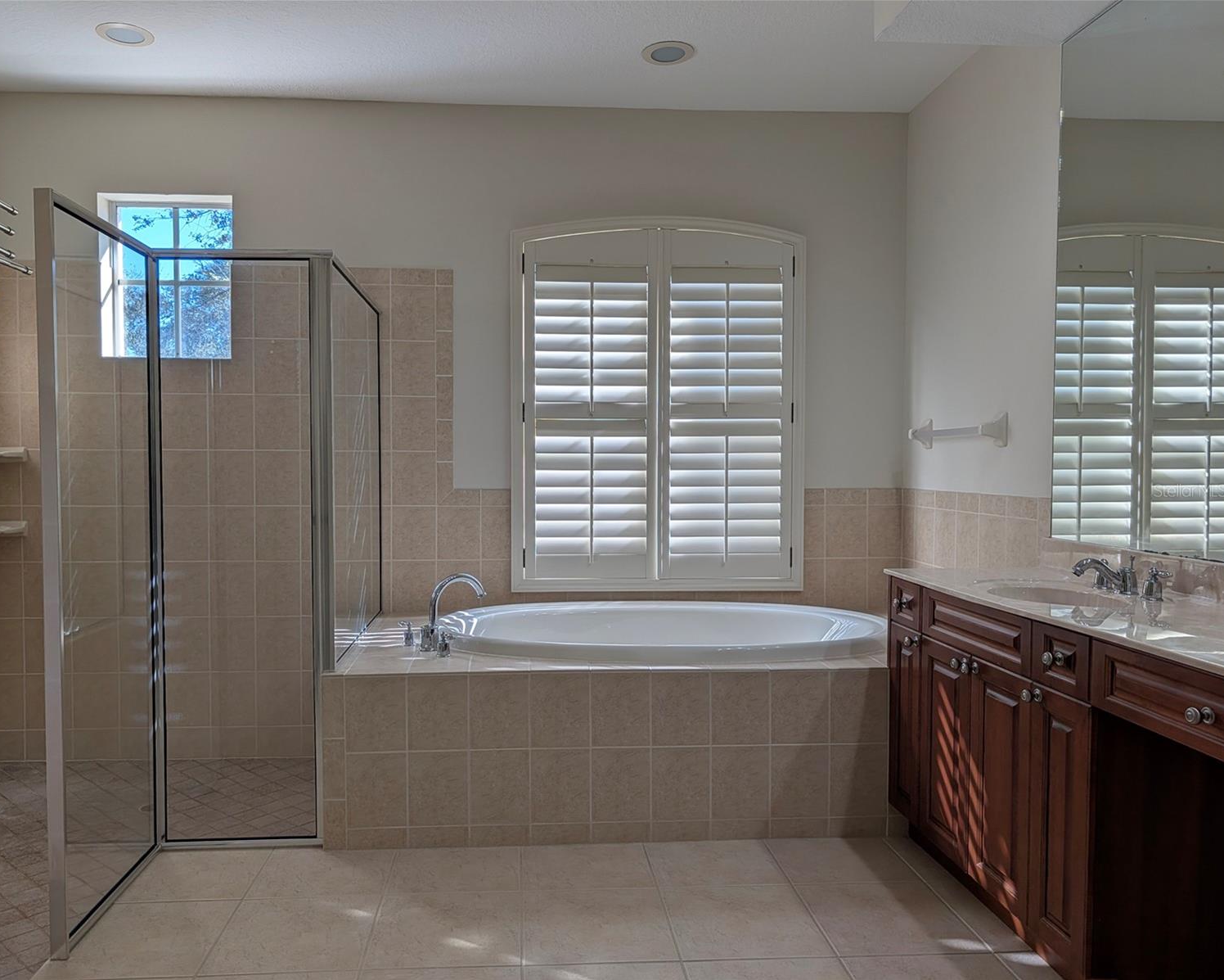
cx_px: 578
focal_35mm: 25
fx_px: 906
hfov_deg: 68.0
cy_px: 490
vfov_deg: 56.8
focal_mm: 6.9
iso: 22
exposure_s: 1/195
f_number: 1.68
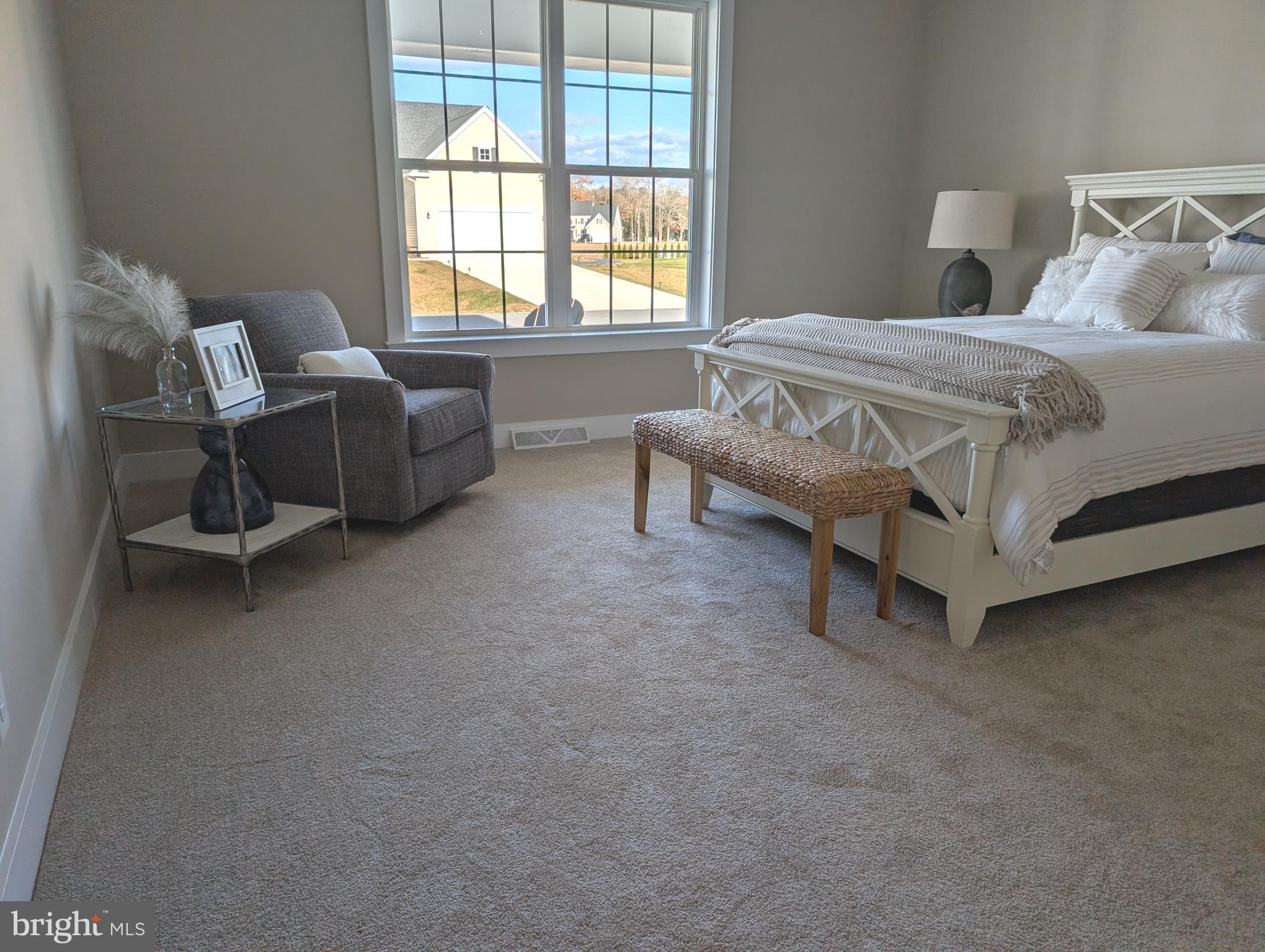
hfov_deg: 71.5
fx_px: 878
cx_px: 632
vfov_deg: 56.9
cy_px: 476
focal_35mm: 24
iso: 32
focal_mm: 6.9
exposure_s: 1/798
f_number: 1.68
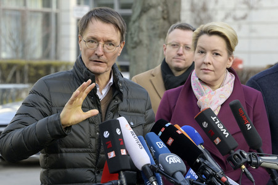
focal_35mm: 150
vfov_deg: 9.1
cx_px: 139
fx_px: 1157
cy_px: 92
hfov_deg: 13.7
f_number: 7.1
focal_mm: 150
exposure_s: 1/400
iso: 2000
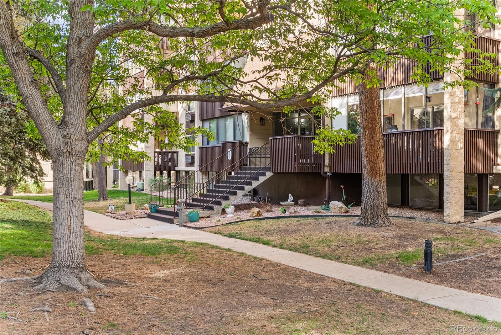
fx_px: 487
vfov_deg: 37.9
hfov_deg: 54.4
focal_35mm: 35
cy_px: 168
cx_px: 250
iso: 200
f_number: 8
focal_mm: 35
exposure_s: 1/60
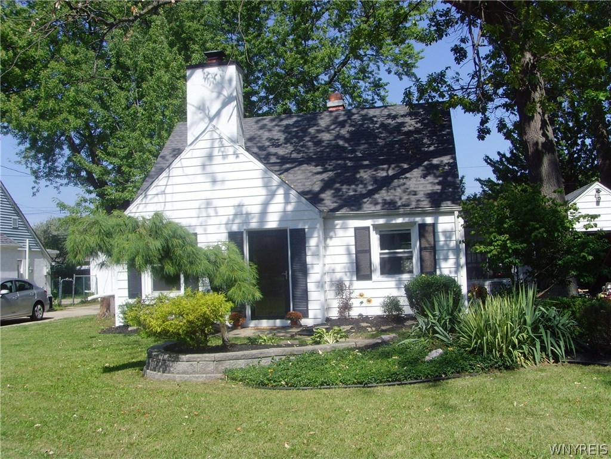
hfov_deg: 47.9
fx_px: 688
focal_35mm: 39
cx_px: 306
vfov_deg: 36.8
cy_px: 230
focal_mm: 6.6
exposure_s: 1/350
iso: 80
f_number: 6.3
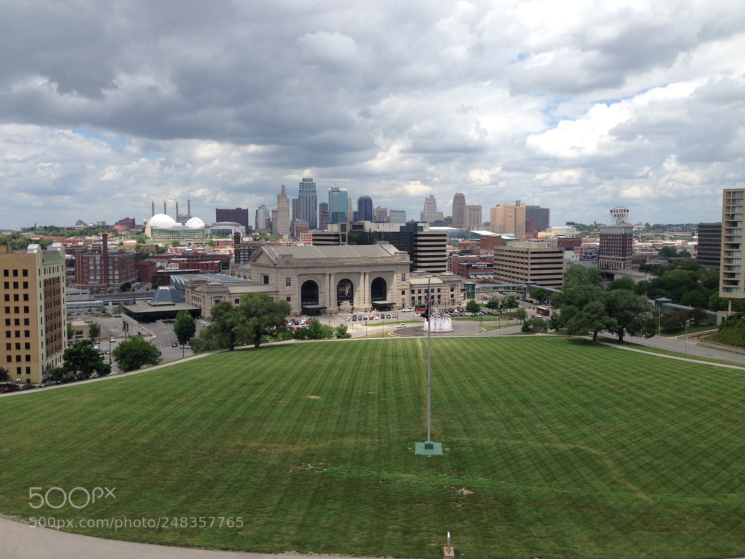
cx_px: 372
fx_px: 710
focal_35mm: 33
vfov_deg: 42.9
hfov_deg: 55.4
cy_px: 280
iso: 50
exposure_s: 1/2008
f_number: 2.4
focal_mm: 4.12
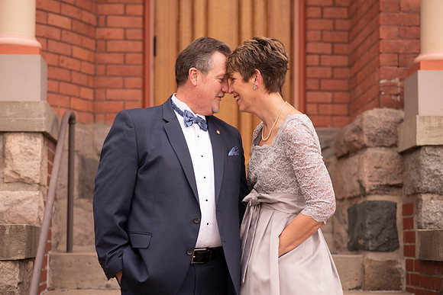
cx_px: 222
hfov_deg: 23.9
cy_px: 148
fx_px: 1046
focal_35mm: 85
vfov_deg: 16.1
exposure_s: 1/125
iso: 100
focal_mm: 85
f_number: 2.5
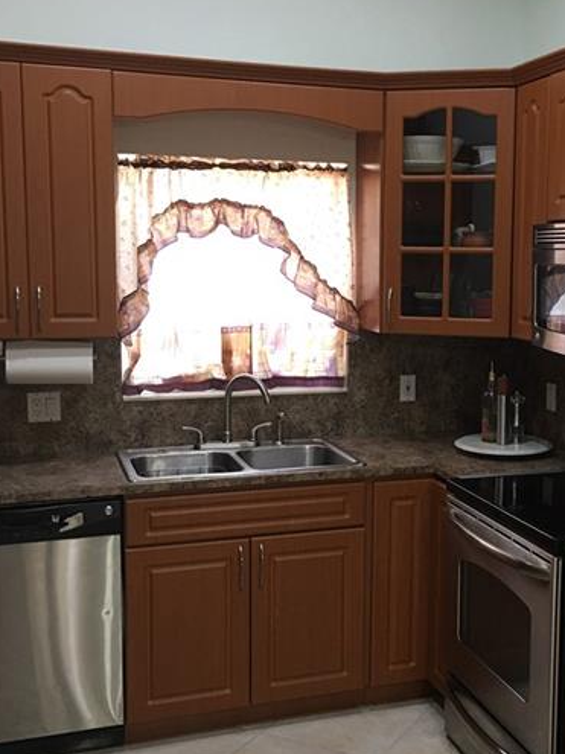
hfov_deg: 31.7
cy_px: 372
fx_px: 980
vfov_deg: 42.1
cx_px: 404
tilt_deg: -6.3
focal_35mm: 45
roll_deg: -0.5
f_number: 2.2
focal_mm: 4.15
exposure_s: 1/15
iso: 50
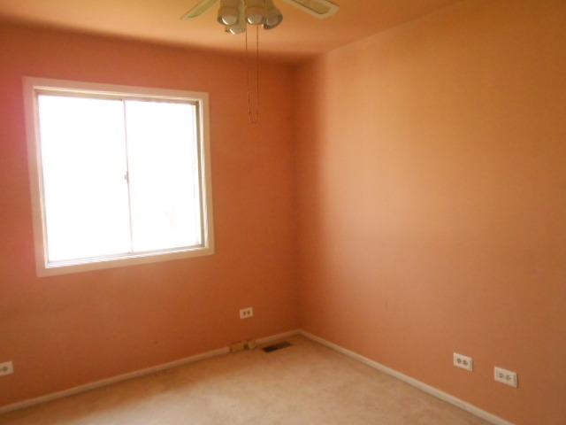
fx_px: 425
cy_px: 212
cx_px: 283
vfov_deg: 53.1
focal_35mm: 26
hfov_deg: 67.3
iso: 800
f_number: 3.5
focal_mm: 4.6
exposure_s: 1/80
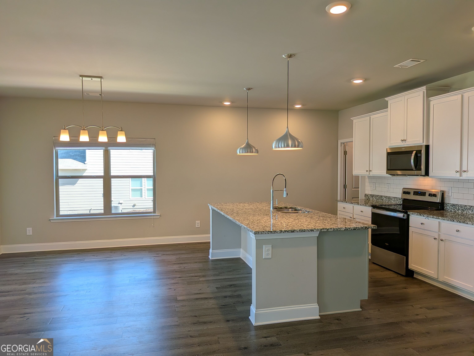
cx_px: 237
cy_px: 178
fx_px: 329
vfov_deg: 56.8
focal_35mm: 24
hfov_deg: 71.6
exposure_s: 1/120
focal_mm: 4.53
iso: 26
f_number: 1.7
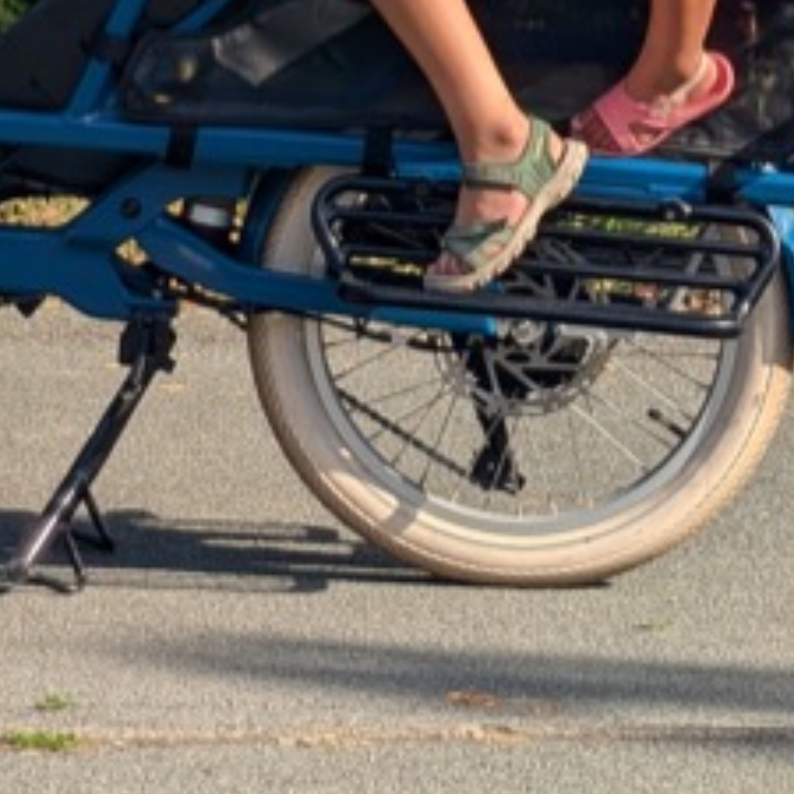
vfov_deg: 4.5
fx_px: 10095
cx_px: -113
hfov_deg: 4.5
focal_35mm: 389
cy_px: -305
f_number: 2.8
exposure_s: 1/662
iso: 43
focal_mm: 17.91
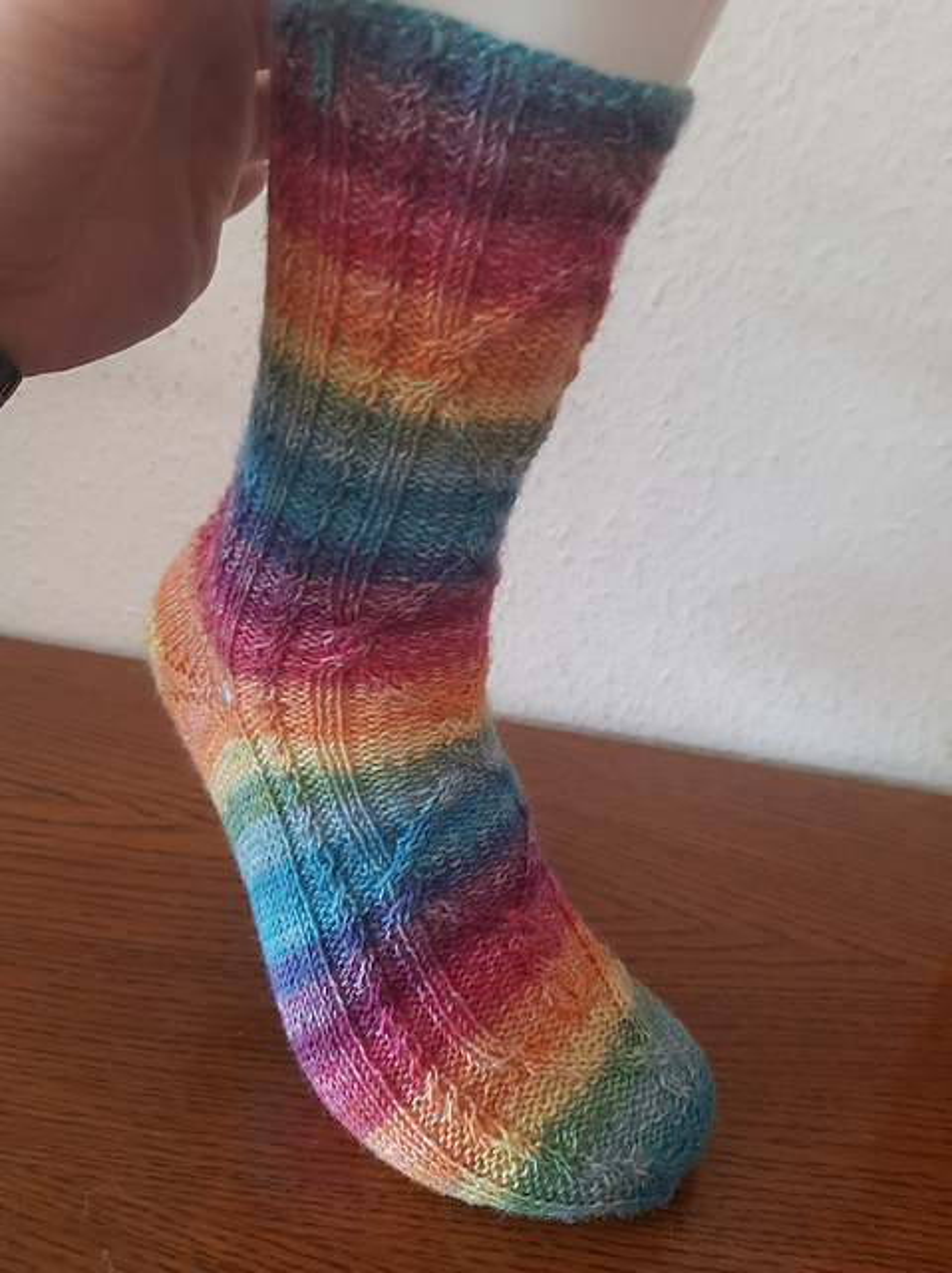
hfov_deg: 54.8
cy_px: 636
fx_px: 918
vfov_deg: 69.4
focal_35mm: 25
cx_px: 476
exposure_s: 1/50
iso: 200
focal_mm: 4.6
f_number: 2
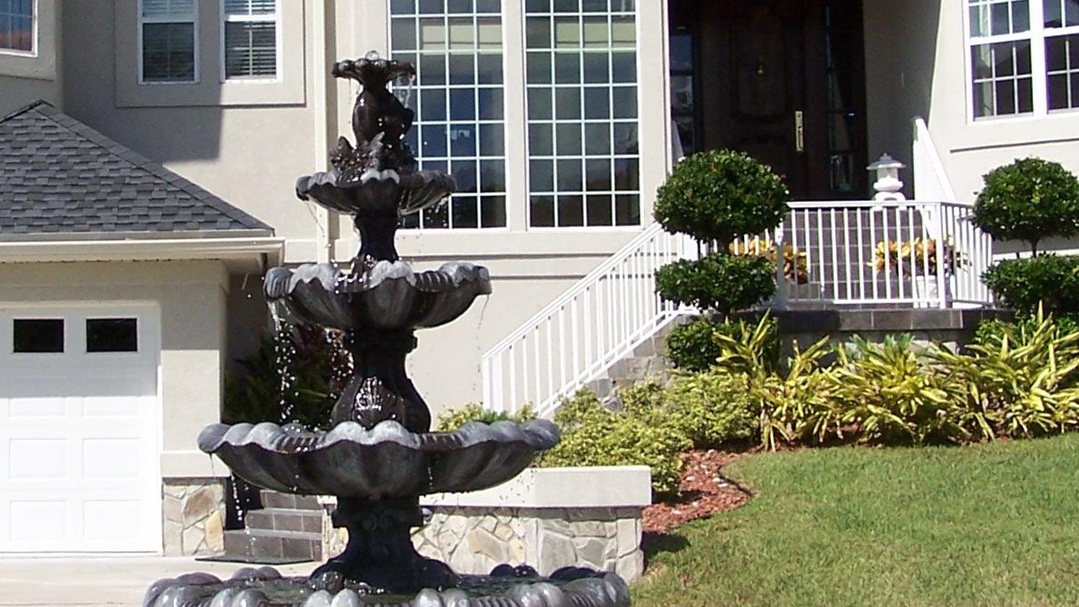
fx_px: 2546
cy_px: 152
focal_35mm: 89
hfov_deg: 23.8
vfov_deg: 13.5
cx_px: 357
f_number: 4
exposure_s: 1/1000
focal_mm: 6.3
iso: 80
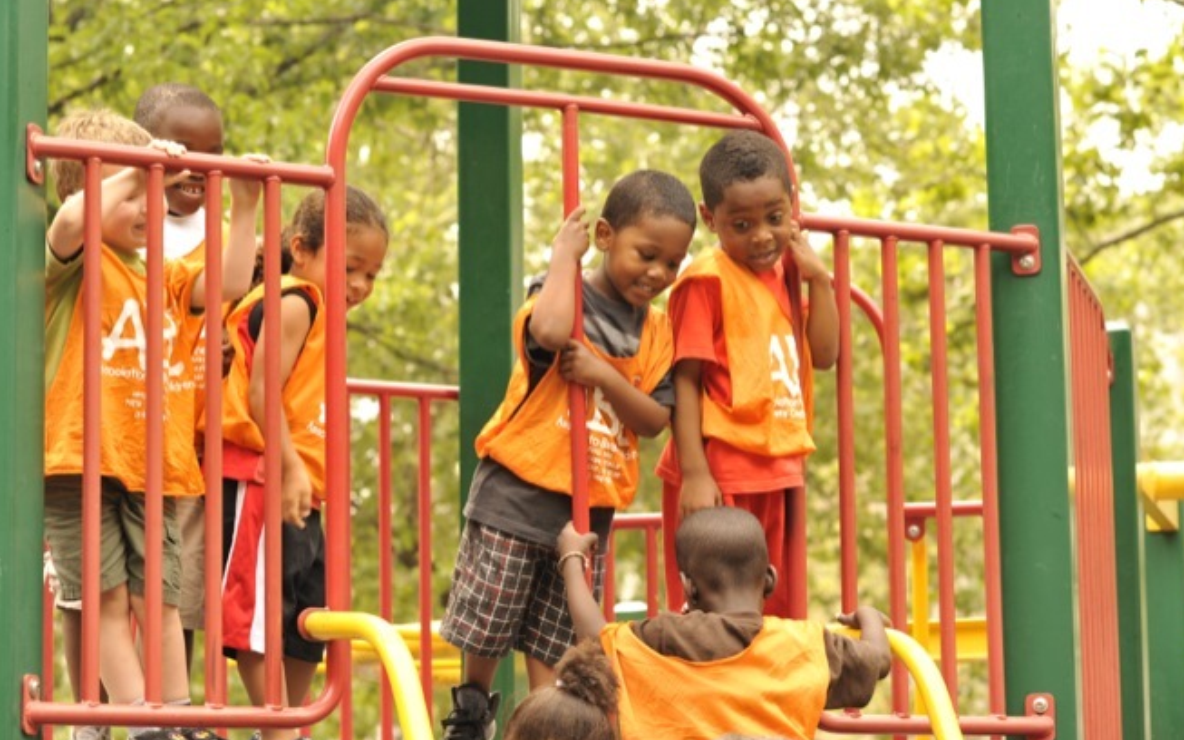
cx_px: 510
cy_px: 332
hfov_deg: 19.6
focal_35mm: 106
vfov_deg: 12.3
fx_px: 3420
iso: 400
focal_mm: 85
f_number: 5
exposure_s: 1/250
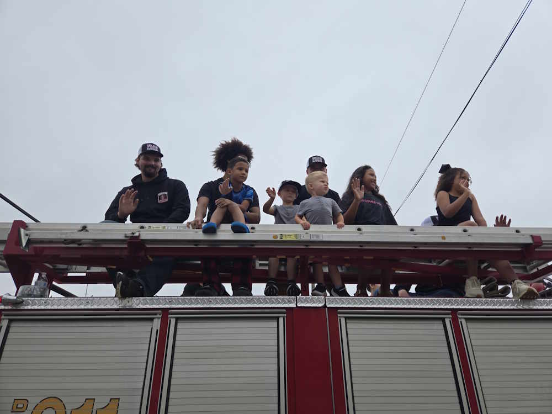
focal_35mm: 23
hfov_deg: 73.9
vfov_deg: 58.9
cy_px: 207
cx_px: 276
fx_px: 367
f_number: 1.8
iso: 25
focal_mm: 5.4
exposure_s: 1/1225
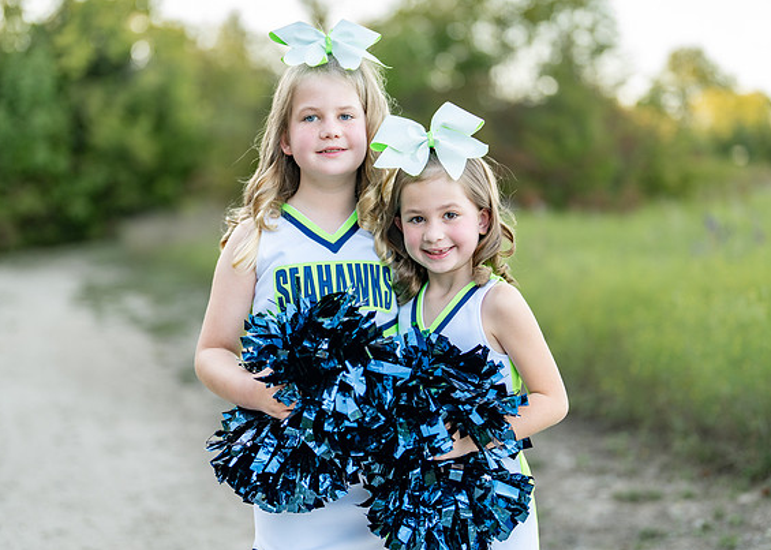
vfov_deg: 21.9
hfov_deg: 30.3
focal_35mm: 65
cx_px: 366
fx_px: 1423
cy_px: 269
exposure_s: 1/400
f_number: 1.2
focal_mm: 50
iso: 100
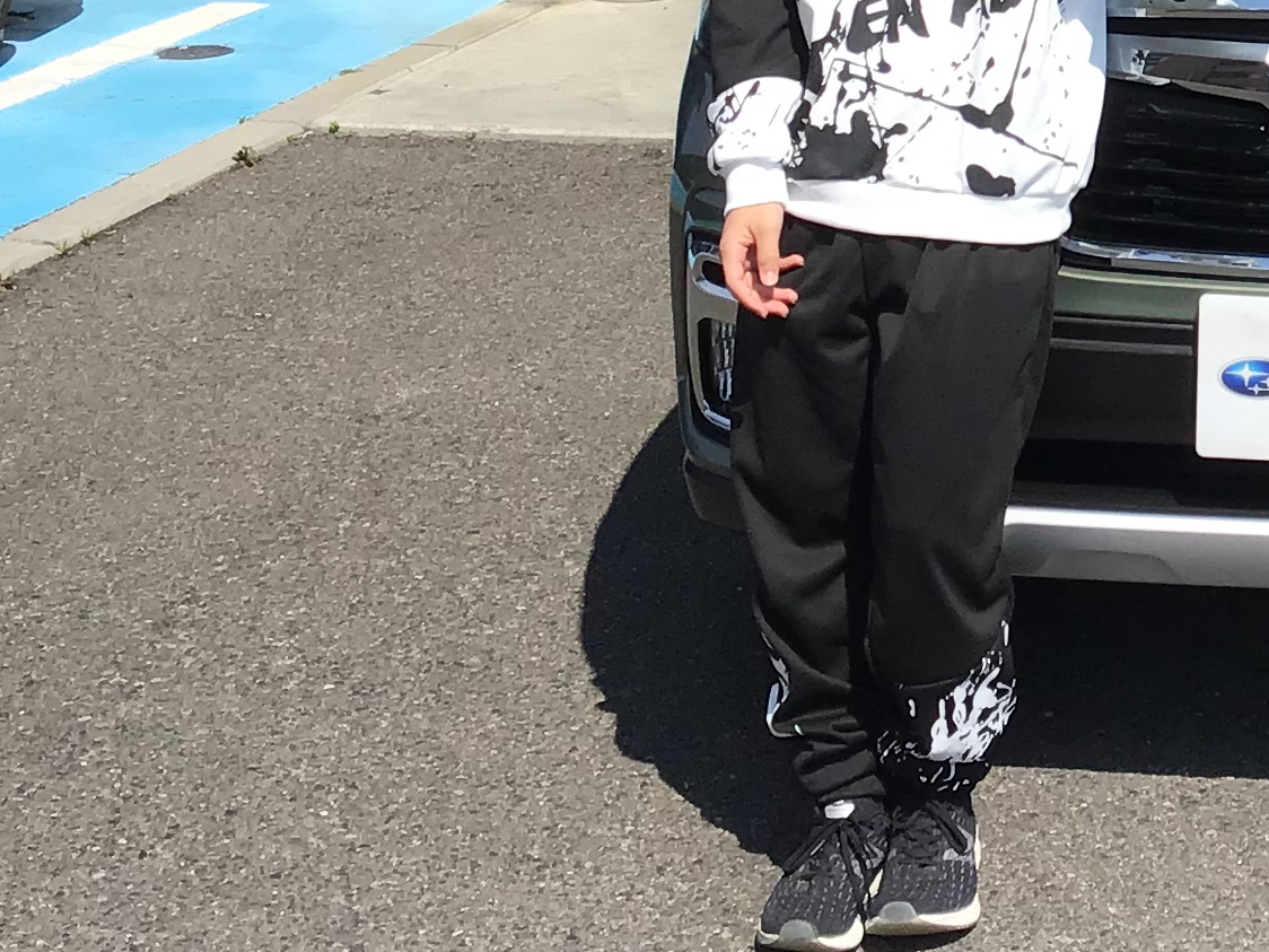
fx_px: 3299
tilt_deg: -3.8
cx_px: 1436
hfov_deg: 20.6
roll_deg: +0.0
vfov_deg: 15.8
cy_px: -204
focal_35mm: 90
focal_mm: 3.3
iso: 25
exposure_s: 1/1335
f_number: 2.4
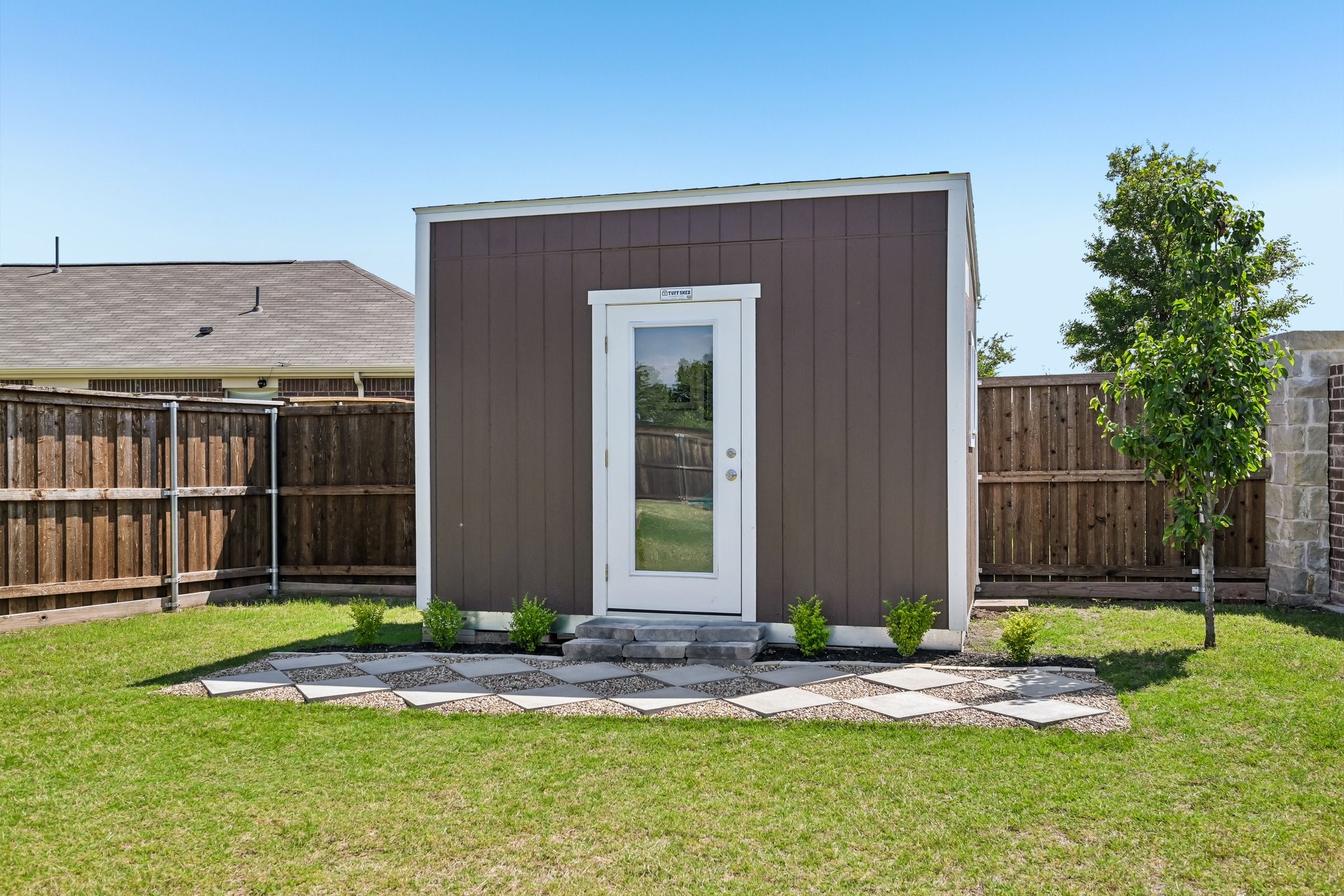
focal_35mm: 30
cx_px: 672
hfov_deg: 61.9
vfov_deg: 43.6
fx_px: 1120
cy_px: 448
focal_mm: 30
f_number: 8
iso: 400
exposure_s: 1/800
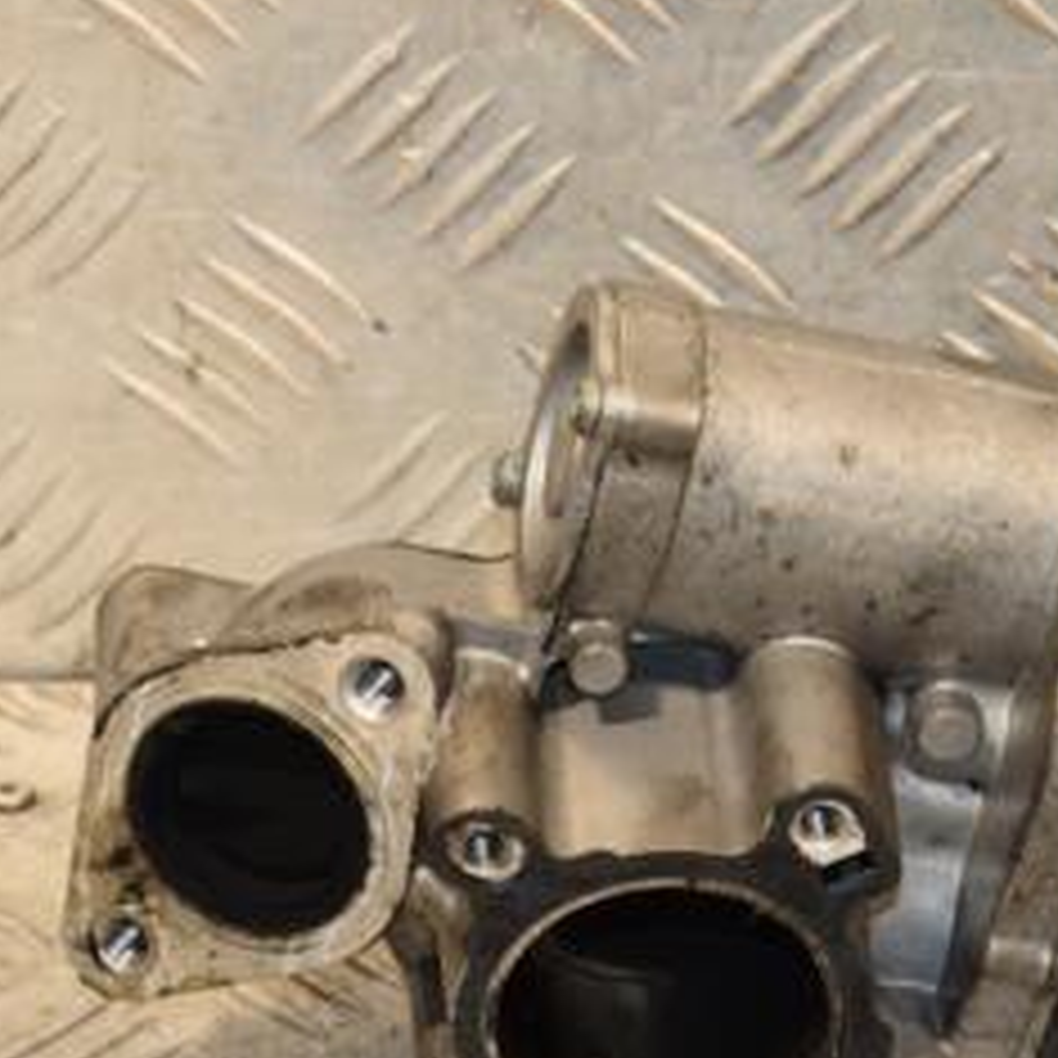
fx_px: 7435
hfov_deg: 8.1
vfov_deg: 8.1
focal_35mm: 215
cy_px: 698
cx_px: 450
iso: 800
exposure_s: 1/200
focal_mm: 66
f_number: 5.6
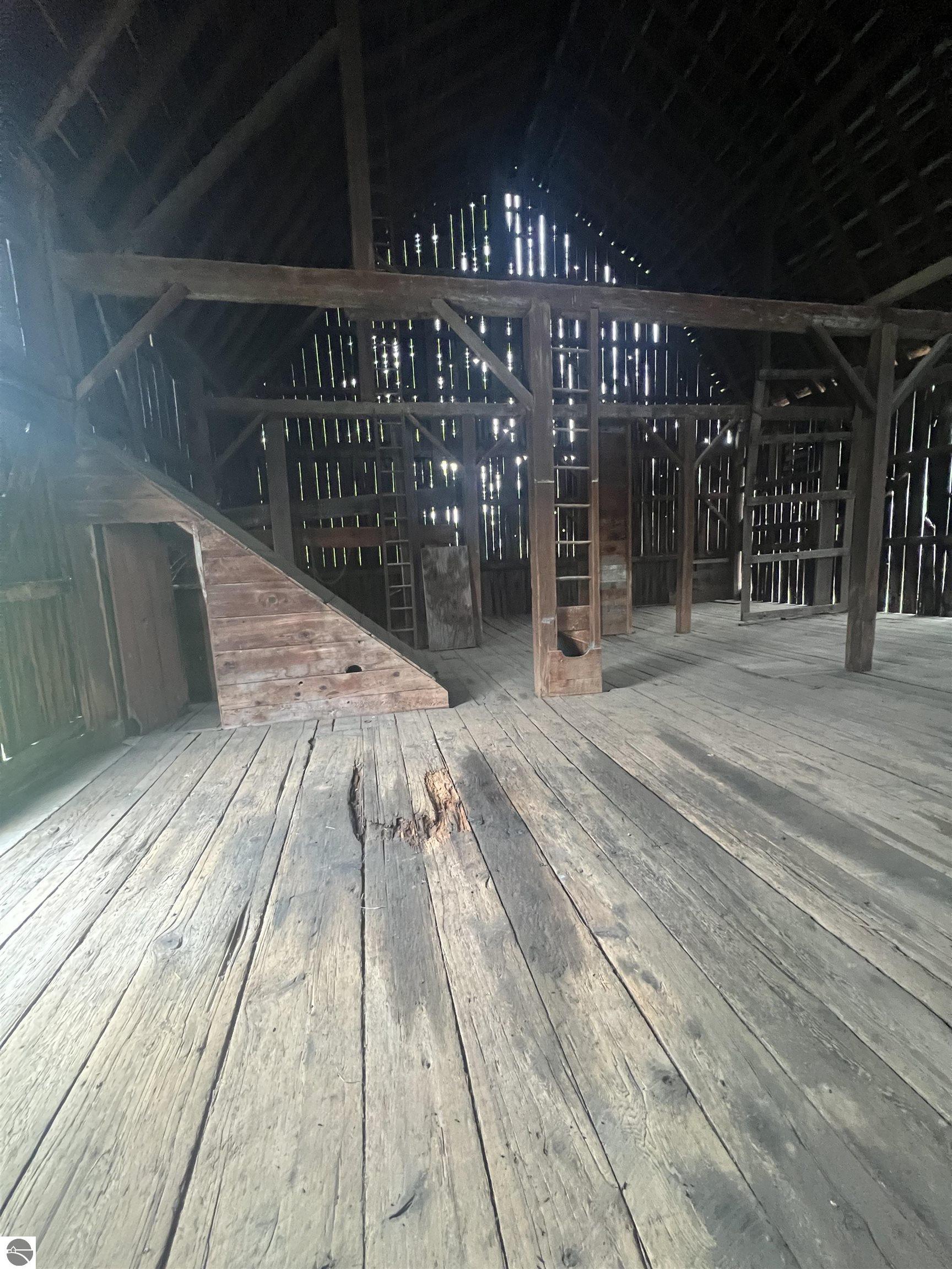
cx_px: 476
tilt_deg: -6.4
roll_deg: +2.1
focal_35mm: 13
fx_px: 477
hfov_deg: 89.9
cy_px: 634
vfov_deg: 106.2
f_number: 1.8
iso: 640
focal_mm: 1.57
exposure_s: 1/60
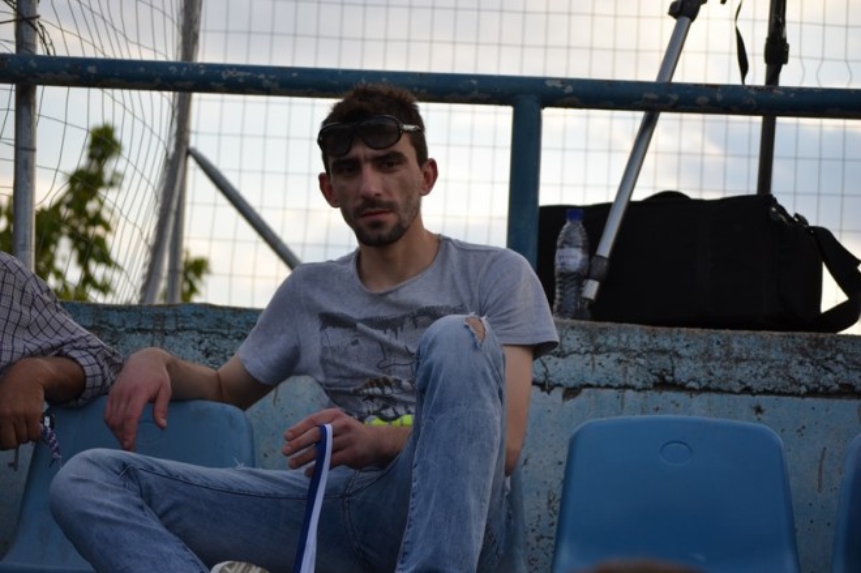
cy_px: 286
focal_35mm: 108
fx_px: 2581
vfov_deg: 12.7
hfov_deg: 18.9
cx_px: 430
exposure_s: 1/800
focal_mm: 72
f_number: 4.2
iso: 400
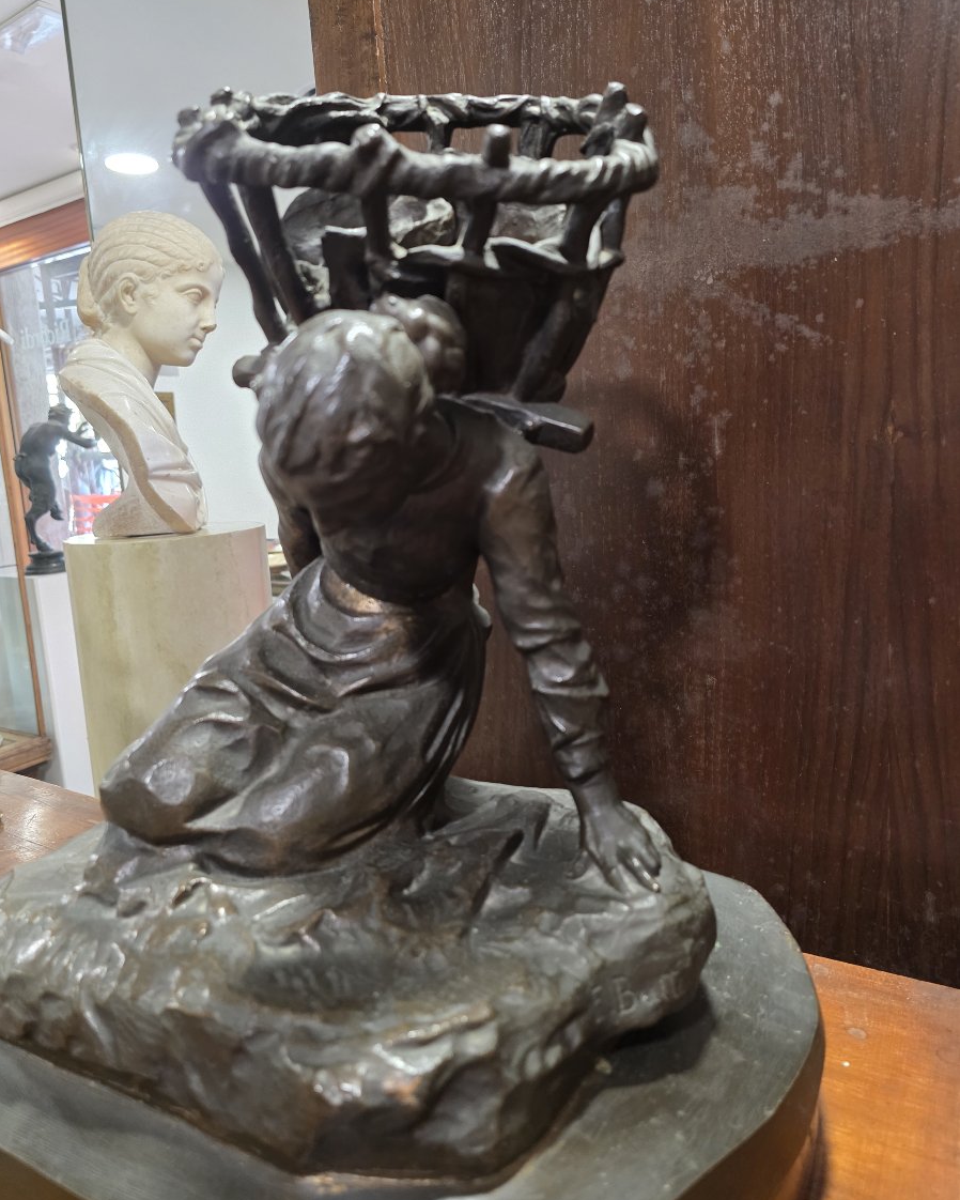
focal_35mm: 24
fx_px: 852
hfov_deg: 58.8
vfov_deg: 70.2
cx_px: 480
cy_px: 564
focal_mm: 6.3
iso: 640
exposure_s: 1/100
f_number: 1.7
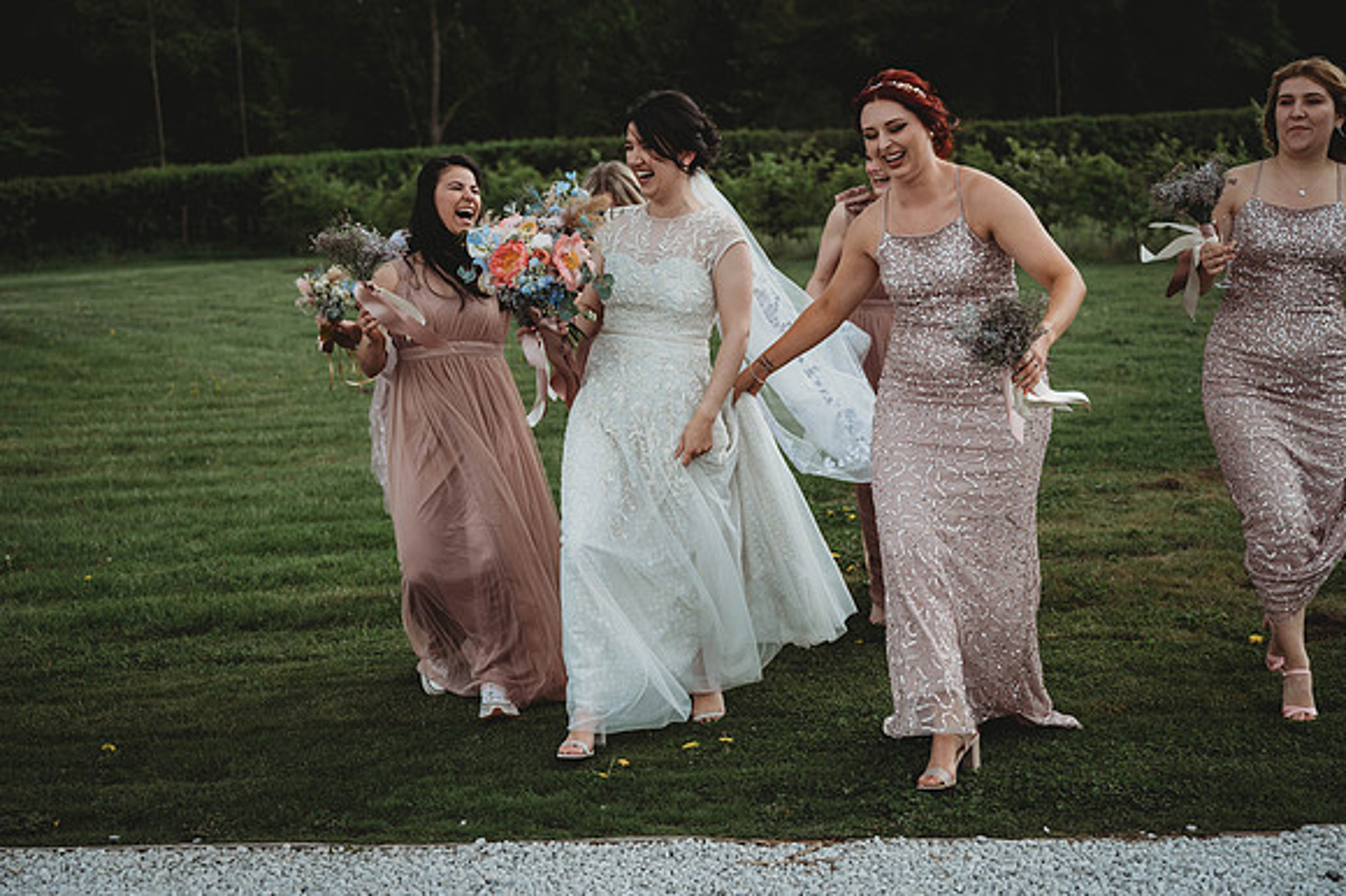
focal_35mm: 54
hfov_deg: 36.9
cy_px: 448
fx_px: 2018
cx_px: 673
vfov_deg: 25.0
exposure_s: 1/800
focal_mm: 54
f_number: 3.5
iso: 100
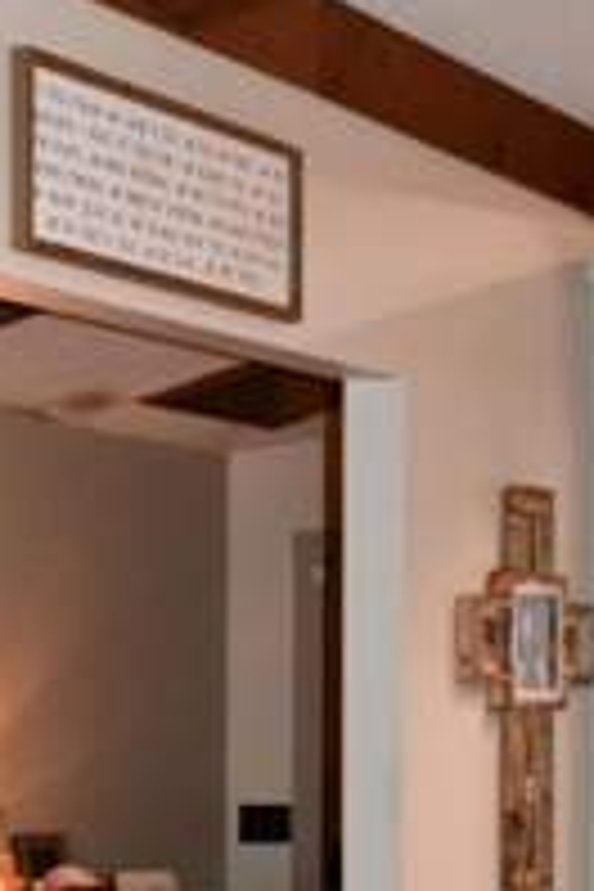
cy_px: 644
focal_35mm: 131
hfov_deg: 10.2
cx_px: -230
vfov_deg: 15.6
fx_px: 3242
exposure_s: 1/60
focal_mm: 24
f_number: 3.8
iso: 2000
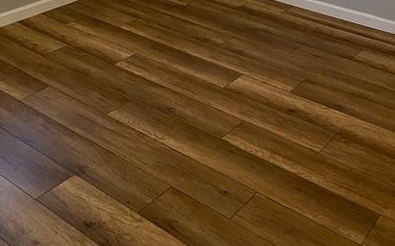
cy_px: -113
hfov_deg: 38.9
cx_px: 190
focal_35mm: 52
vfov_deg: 21.3
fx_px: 560
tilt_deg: -8.0
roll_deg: -1.7
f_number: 1.8
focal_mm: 4.25
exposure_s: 1/60
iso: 250
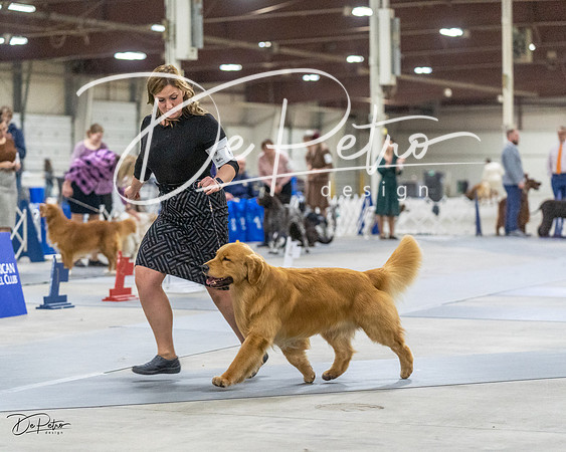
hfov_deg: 16.3
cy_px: 226
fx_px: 1980
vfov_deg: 13.0
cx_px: 283
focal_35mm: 118
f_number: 3.2
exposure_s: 1/400
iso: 6400
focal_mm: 105
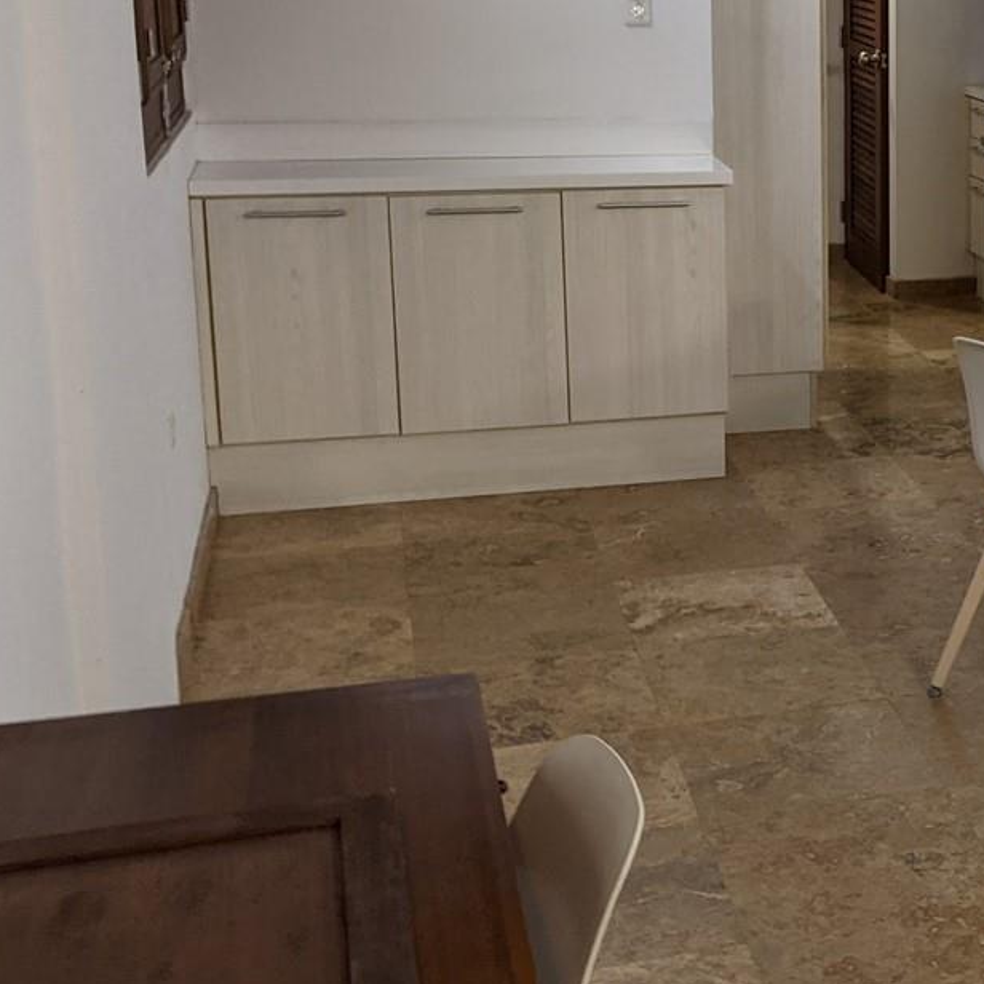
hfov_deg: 25.0
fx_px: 1994
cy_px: 367
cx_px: 1182
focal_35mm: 62
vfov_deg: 27.6
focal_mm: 4.38
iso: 125
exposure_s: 1/39.6
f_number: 1.73
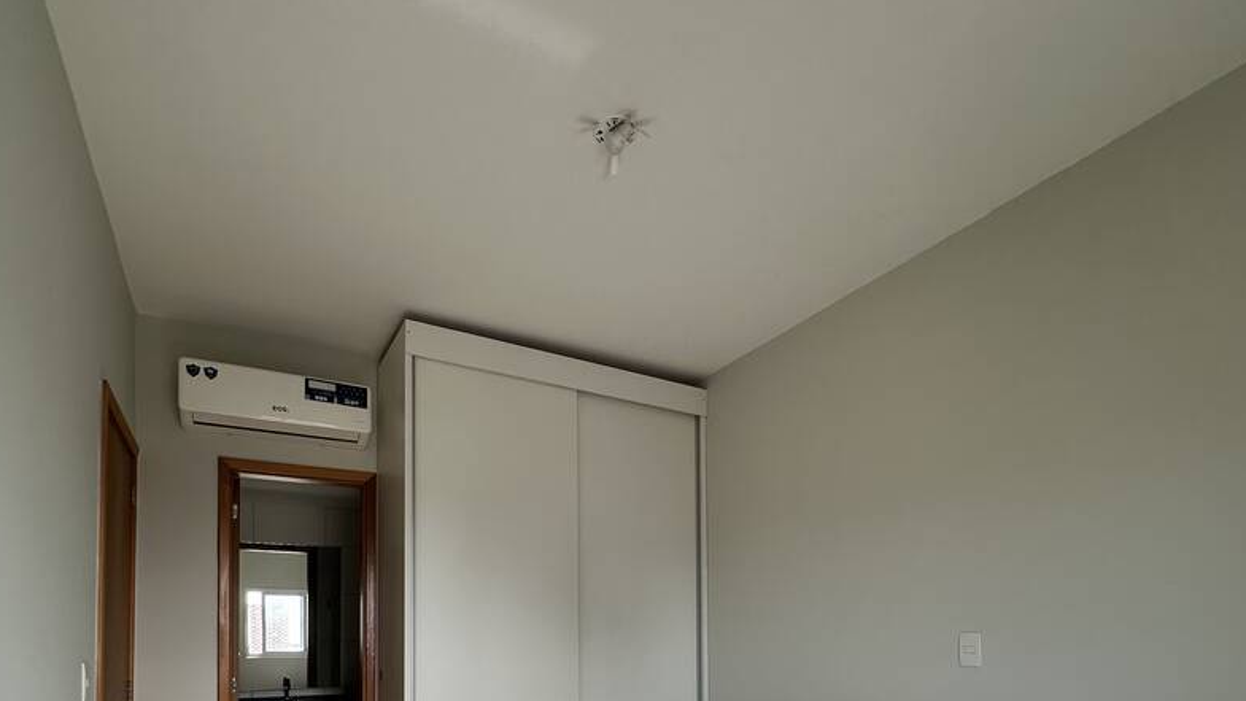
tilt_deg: +2.7
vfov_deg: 48.3
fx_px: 694
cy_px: 623
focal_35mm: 21
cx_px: 626
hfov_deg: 83.8
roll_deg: -0.3
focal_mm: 2.22
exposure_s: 1/99
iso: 50
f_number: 2.2
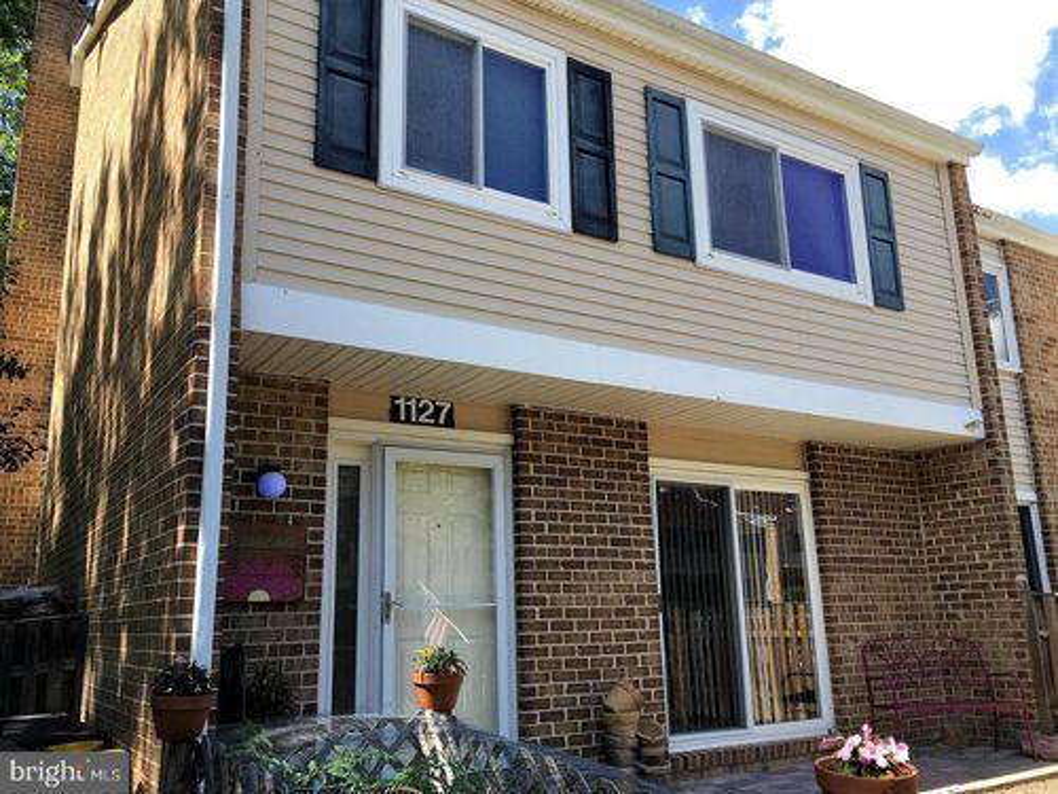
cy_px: 397
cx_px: 529
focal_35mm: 29
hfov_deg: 61.7
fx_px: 886
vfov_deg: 48.2
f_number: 2.2
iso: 25
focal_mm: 4.15
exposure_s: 1/499
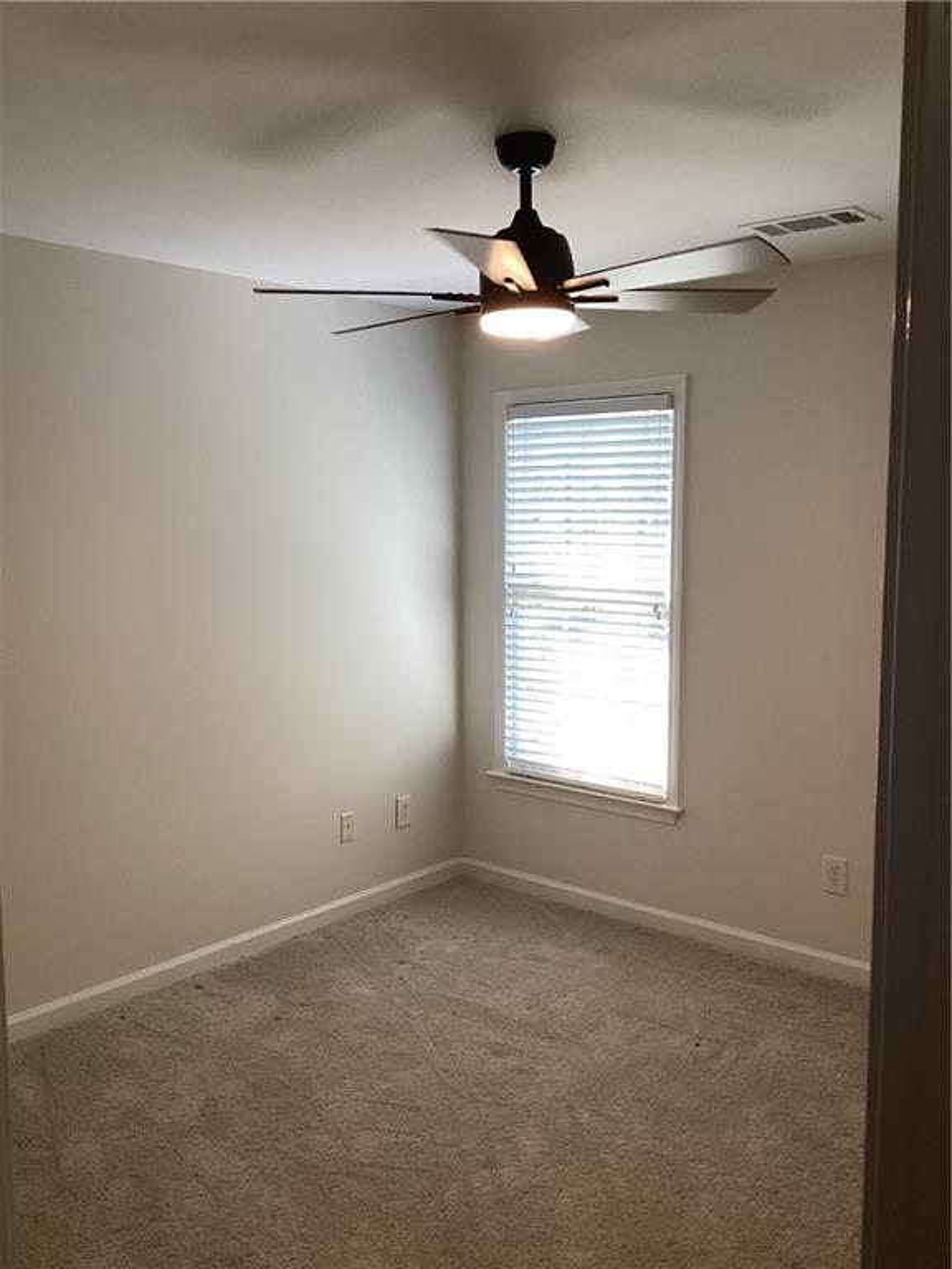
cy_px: 634
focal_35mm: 31
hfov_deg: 45.4
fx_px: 1137
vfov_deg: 58.4
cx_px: 476
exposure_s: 1/60
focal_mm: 3.3
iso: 50
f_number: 2.4
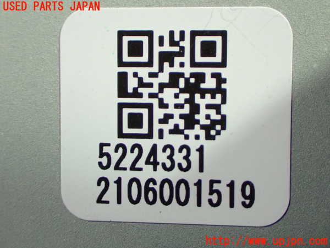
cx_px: 165
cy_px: 124
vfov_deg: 23.7
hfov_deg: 31.2
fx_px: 591
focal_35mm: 62
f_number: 3.6
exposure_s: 1/40
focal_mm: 11.09
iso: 1600
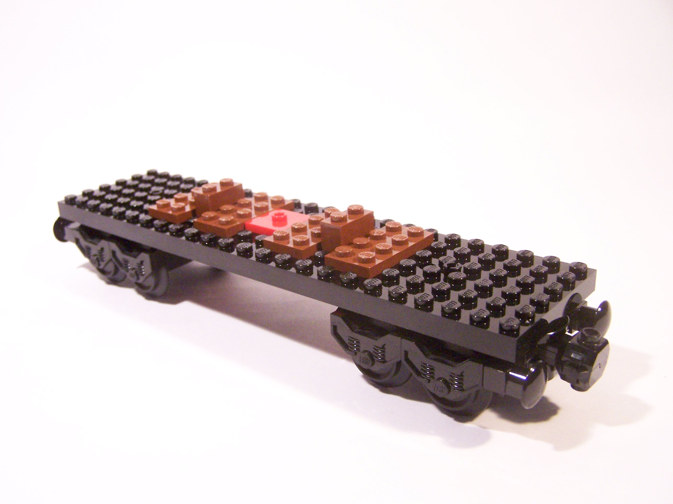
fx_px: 739
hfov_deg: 49.0
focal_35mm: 38
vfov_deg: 37.7
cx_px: 336
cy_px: 252
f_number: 3.2
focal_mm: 6.3
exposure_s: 1/30
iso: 400
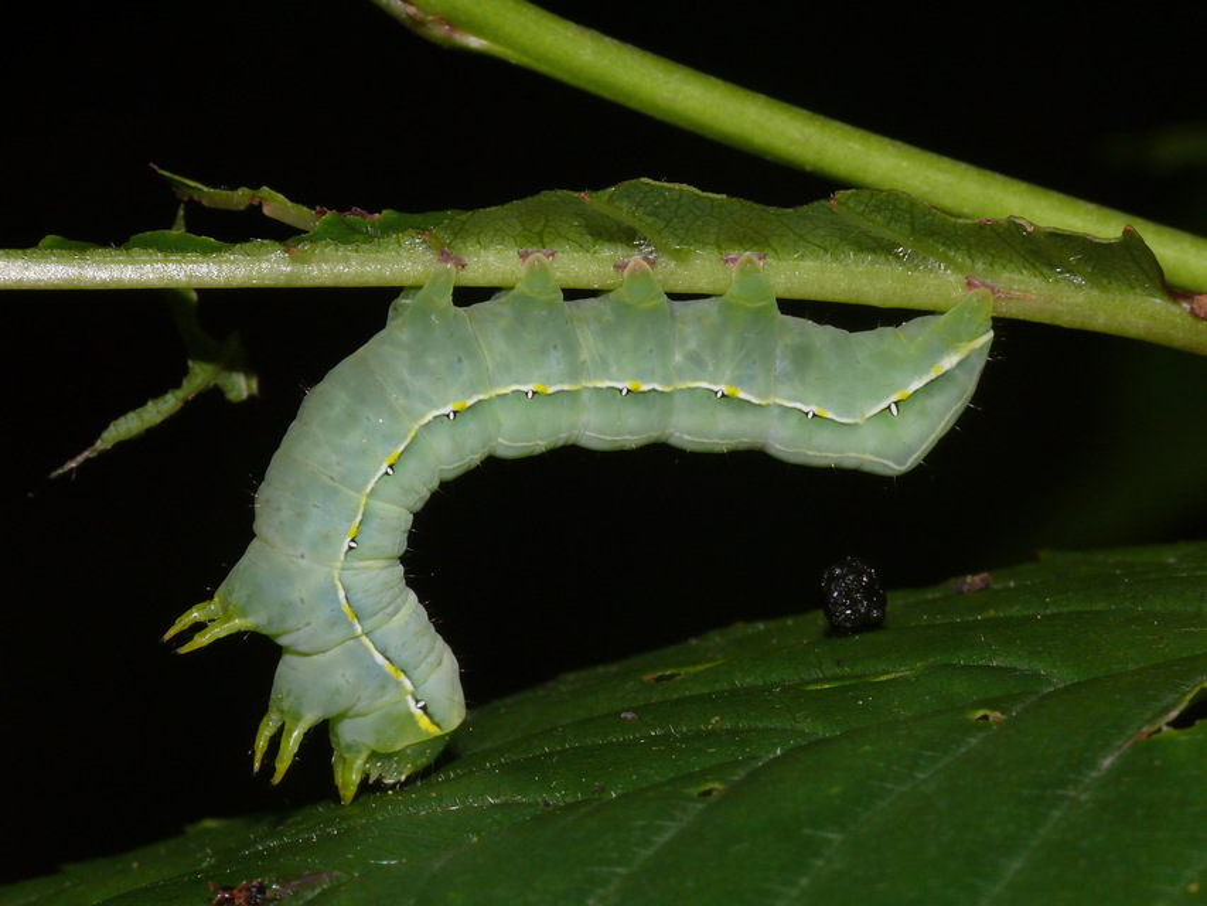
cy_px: 453
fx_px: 5963
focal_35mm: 171
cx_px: 604
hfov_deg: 11.6
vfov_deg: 8.7
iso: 200
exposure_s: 1/640
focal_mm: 36.2
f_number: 11
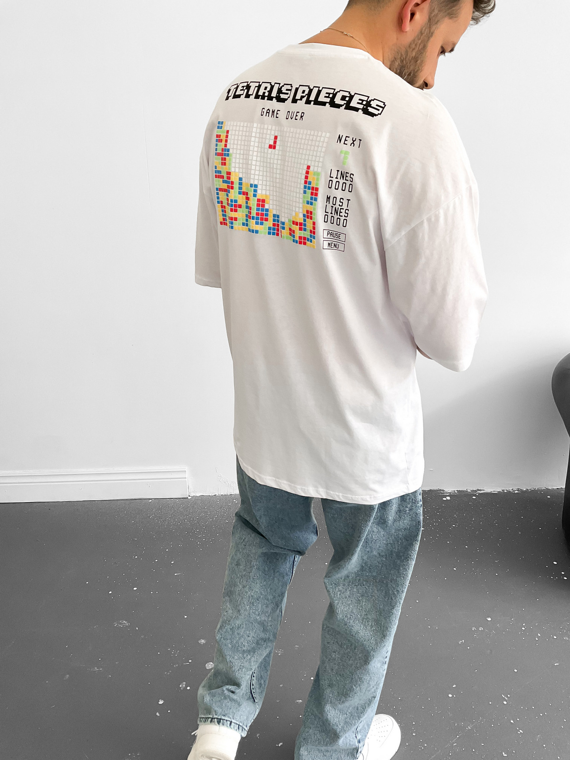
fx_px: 637
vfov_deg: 61.7
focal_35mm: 29
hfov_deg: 48.2
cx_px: 285
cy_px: 380
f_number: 1.8
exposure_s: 1/90
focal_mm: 3
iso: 64
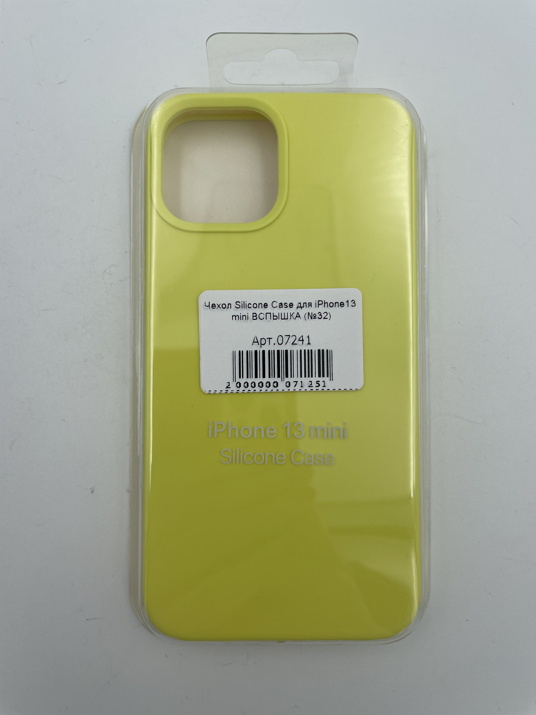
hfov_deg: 53.1
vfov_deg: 67.3
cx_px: 268
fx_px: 537
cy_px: 358
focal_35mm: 26
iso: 32
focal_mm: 4.2
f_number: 1.6
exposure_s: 1/2353
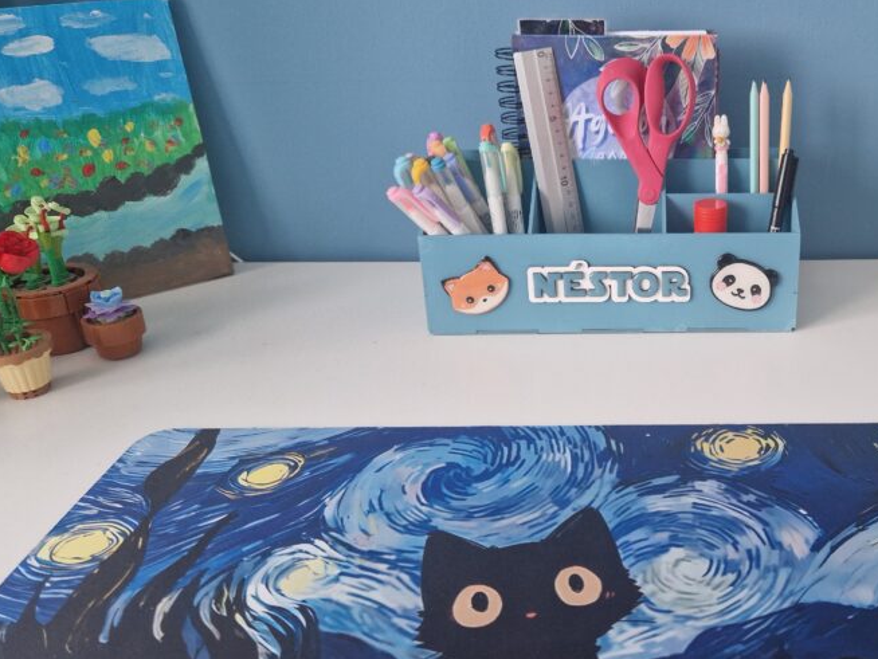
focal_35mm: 36
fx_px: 913
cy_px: 275
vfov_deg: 39.6
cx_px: 659
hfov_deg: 49.3
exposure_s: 1/33
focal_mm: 5.4
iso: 500
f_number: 1.8
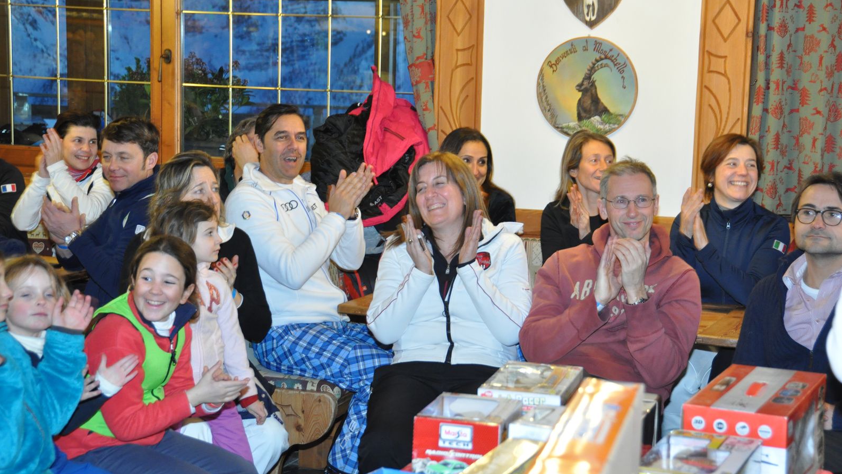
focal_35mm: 76
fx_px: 1697
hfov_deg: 27.9
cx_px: 424
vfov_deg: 15.9
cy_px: 230
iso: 1400
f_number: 4.5
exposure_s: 1/30
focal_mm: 48
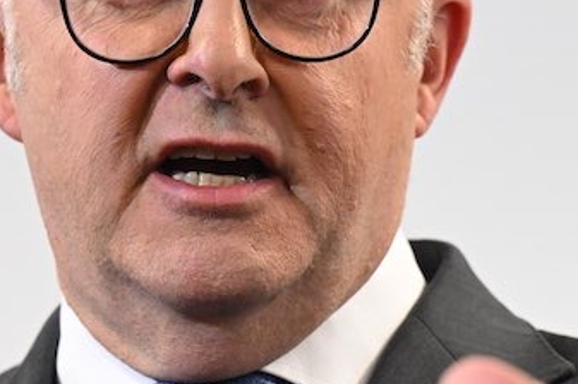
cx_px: 413
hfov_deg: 5.1
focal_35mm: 401
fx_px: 6432
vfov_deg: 3.4
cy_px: 151
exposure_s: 1/320
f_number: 4
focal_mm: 150
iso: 5000
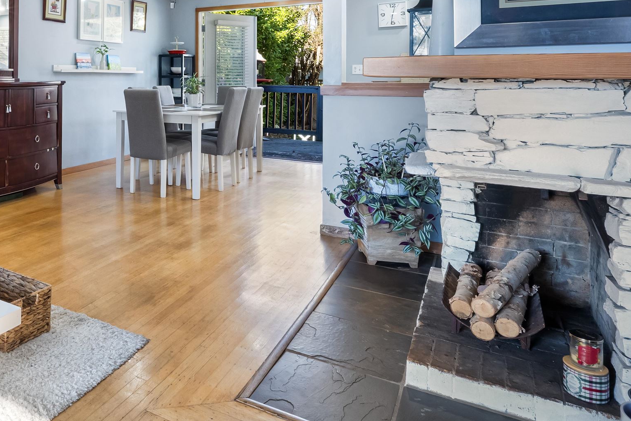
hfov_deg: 59.1
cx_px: 83
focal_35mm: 27
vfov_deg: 44.8
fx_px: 473
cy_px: 67
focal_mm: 9
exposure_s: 1/8
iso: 250
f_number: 9
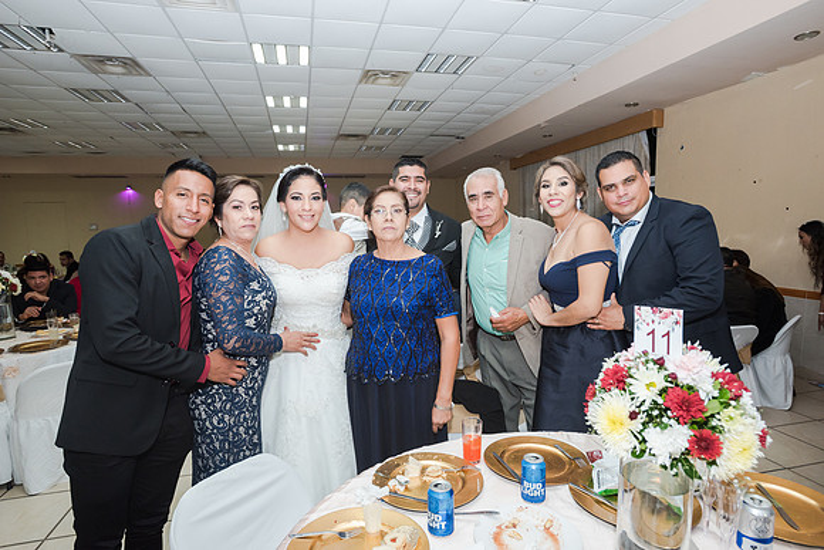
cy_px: 275
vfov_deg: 62.0
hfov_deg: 84.0
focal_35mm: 20
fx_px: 458
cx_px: 412
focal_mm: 20
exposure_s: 1/100
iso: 1600
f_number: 4
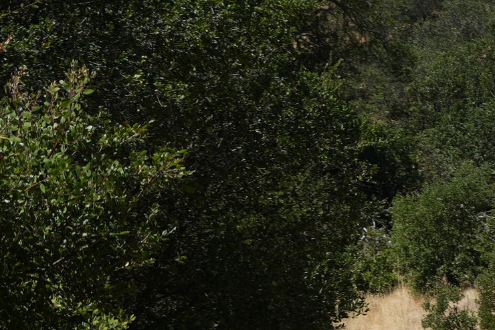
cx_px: 1159
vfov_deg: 4.7
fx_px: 4014
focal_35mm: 292
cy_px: 484
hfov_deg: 6.7
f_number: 4.5
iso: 160
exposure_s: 1/1250
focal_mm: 50
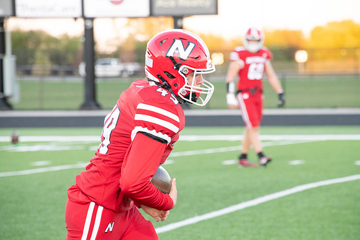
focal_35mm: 300
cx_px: 180
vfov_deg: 4.6
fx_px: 3001
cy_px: 120
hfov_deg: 6.9
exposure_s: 1/500
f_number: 9
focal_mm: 300
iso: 8000
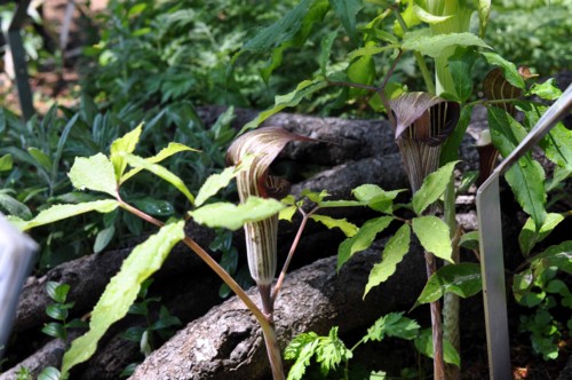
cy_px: 190
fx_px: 952
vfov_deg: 22.6
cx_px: 286
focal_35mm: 60
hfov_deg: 33.4
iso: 200
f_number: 7.1
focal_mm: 40
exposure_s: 1/200
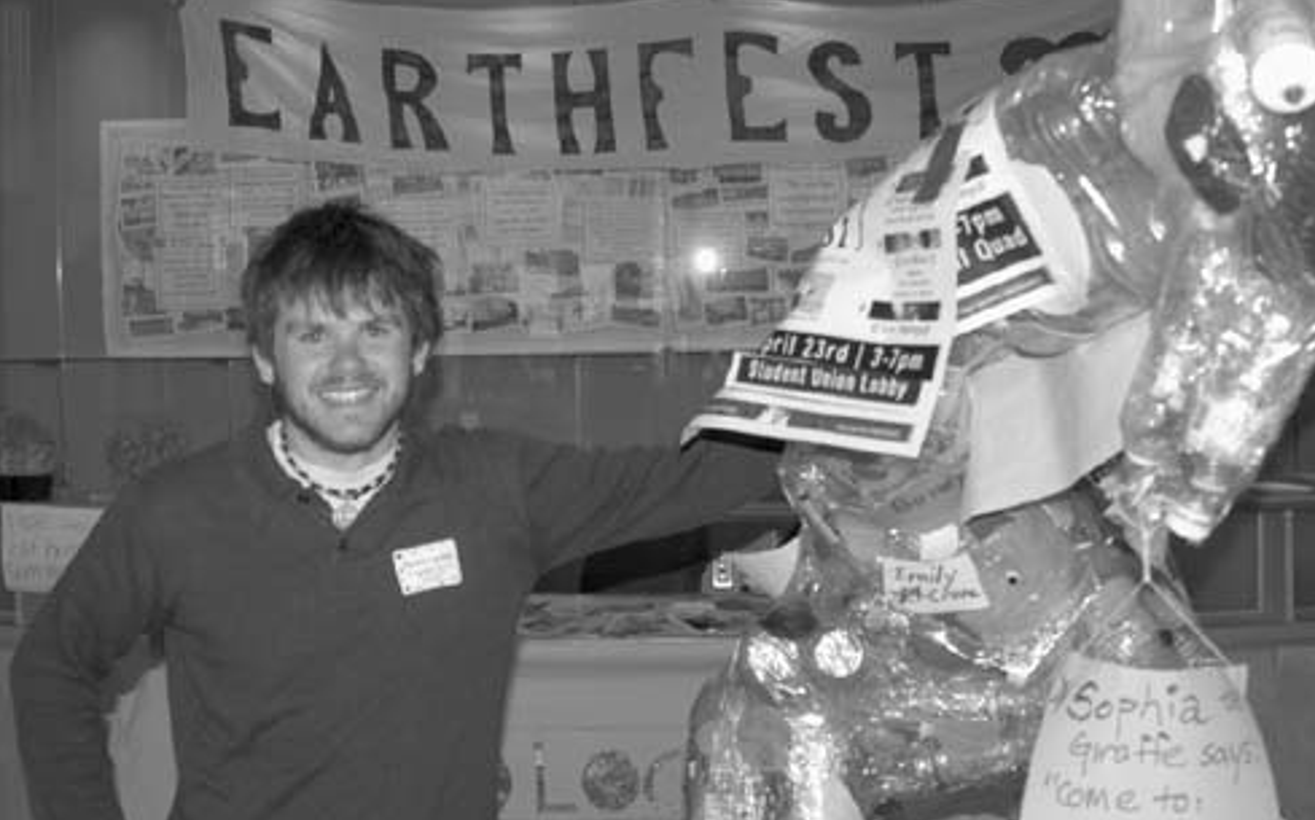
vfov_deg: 25.8
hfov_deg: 40.3
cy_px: 393
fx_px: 1791
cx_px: 664
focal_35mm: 50
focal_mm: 32
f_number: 4.5
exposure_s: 1/60
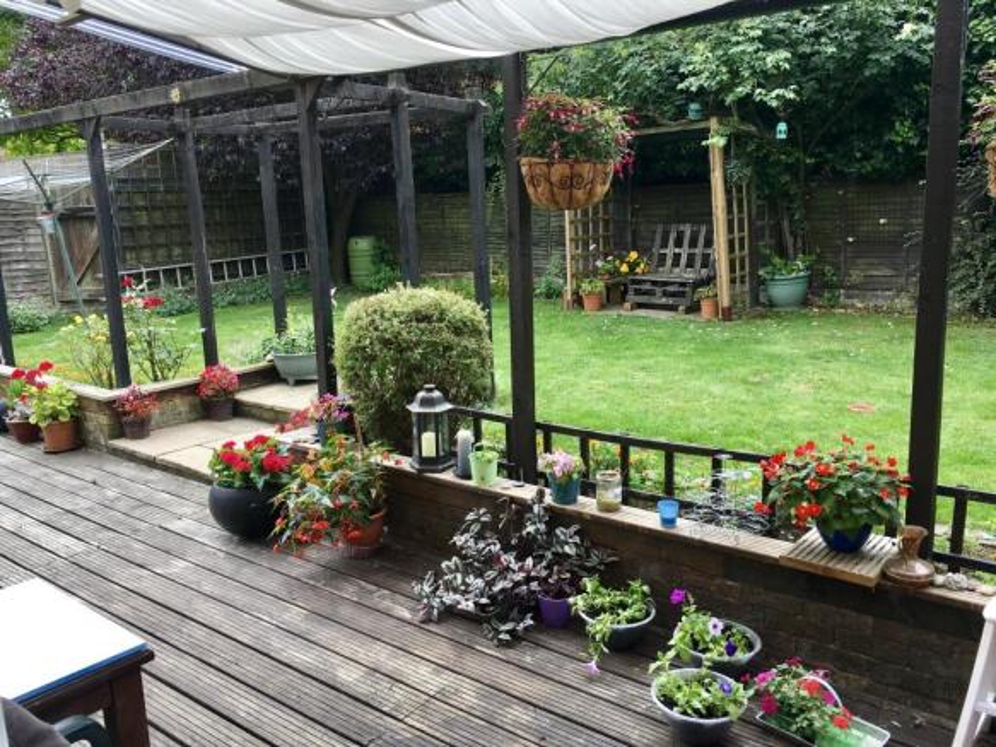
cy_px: 374
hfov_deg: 61.7
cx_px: 498
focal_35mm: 29
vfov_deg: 48.2
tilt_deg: -13.3
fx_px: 834
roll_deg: +2.1
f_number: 2.2
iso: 25
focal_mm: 4.15
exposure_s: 1/283
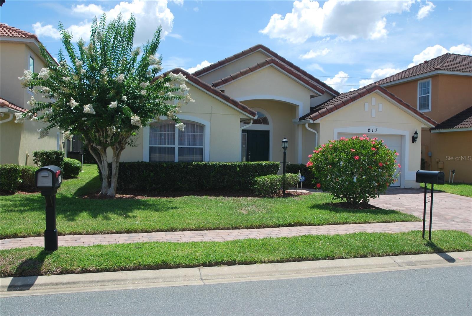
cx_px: 236
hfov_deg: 59.4
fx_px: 413
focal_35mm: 32
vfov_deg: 41.8
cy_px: 158
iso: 100
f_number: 7.1
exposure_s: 1/200
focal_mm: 21
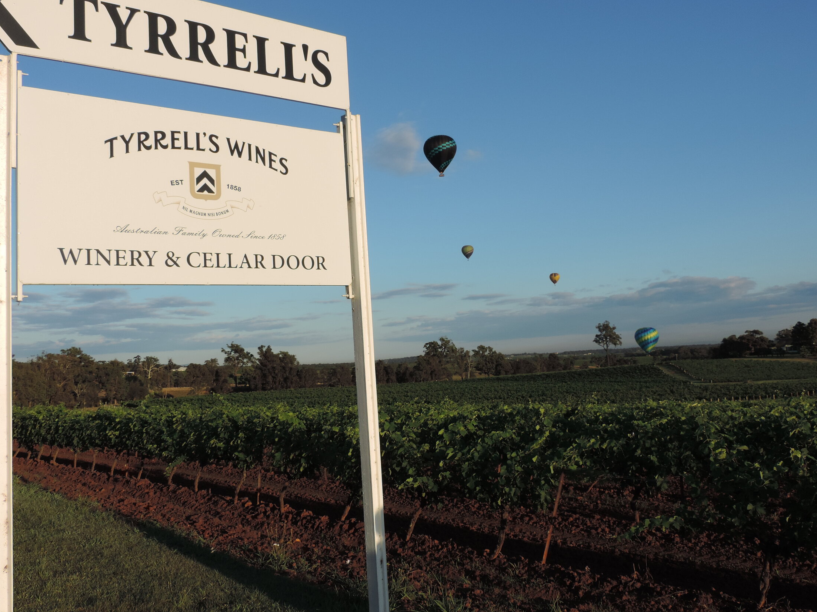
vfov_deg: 41.7
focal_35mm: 34
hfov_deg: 53.9
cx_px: 393
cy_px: 273
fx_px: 802
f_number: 3.1
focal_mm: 5.3
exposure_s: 1/1000
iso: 80
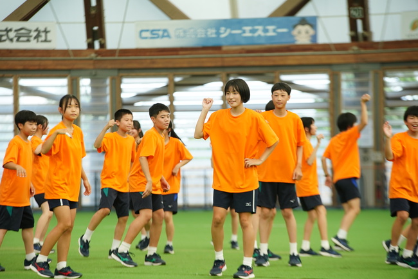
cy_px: 140
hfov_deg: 10.3
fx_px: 2321
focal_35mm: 200
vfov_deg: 6.9
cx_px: 209
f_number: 4.5
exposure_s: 1/500
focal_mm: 200
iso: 1000
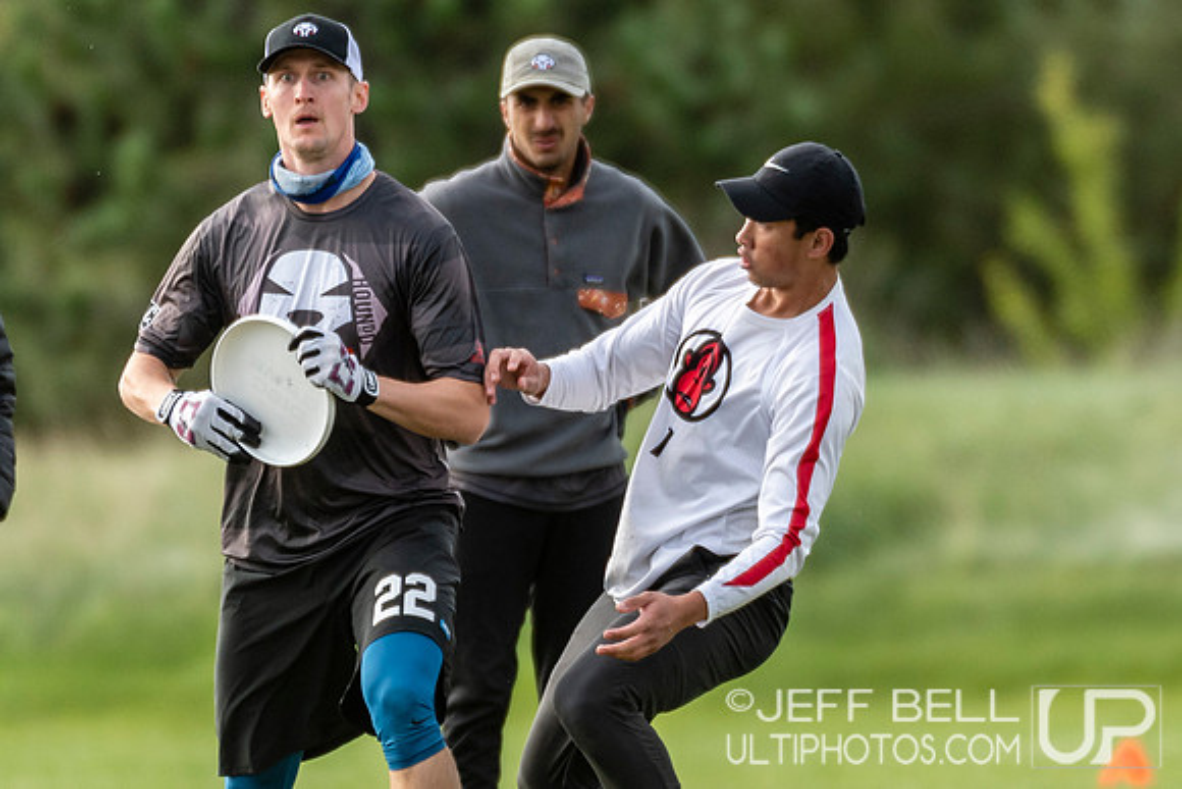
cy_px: 349
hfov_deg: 1.8
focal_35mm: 1169
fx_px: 38386
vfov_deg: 1.2
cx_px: 768
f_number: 4
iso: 320
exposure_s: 1/1000
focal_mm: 400
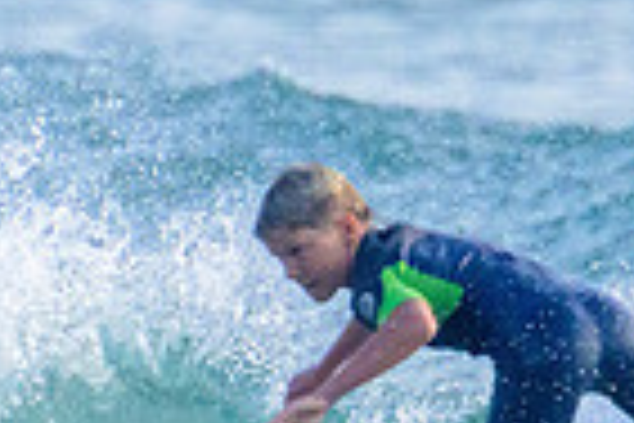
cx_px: 119
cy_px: 573
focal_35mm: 4520
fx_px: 79596
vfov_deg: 0.3
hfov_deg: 0.5
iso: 2500
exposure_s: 1/2000
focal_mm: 800
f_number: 13
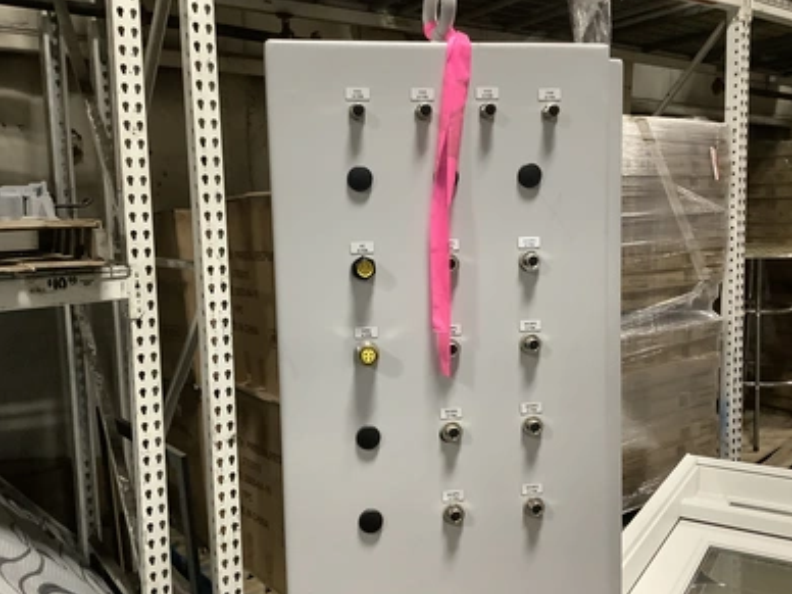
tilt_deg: -7.9
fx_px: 732
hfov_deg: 56.8
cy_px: 298
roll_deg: +1.9
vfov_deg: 44.2
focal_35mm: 32
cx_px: 406
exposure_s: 1/33
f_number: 2.4
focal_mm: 3.3
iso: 320
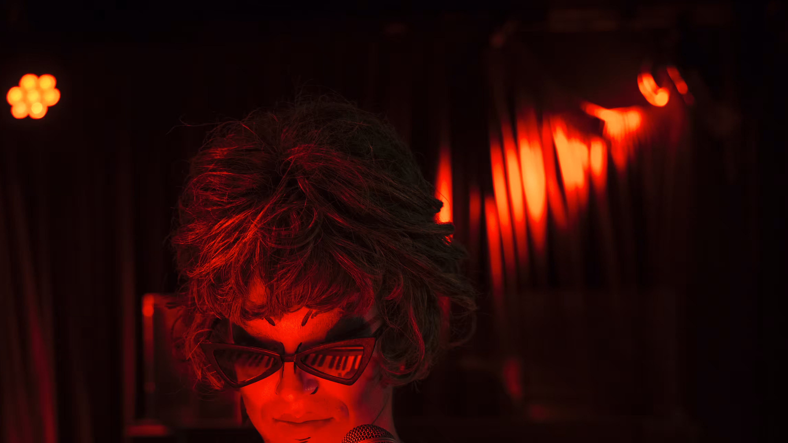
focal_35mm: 67
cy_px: 341
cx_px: 345
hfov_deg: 31.4
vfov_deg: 17.9
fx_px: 1400
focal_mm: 49
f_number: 3.6
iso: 1250
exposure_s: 1/80
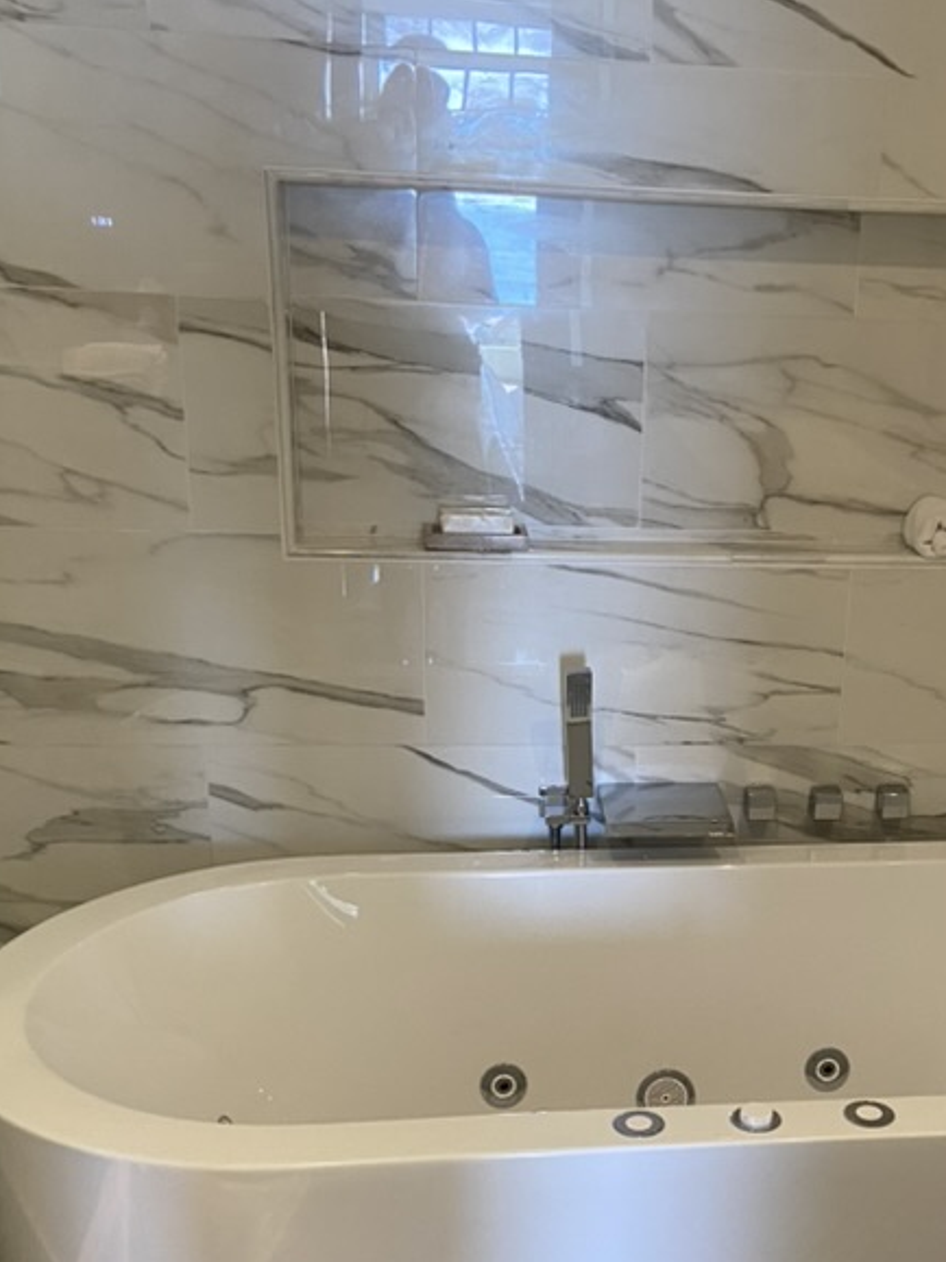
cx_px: 691
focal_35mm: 46
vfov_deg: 40.9
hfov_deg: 31.0
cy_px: 798
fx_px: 1677
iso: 160
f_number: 1.8
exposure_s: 1/60
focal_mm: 4.25
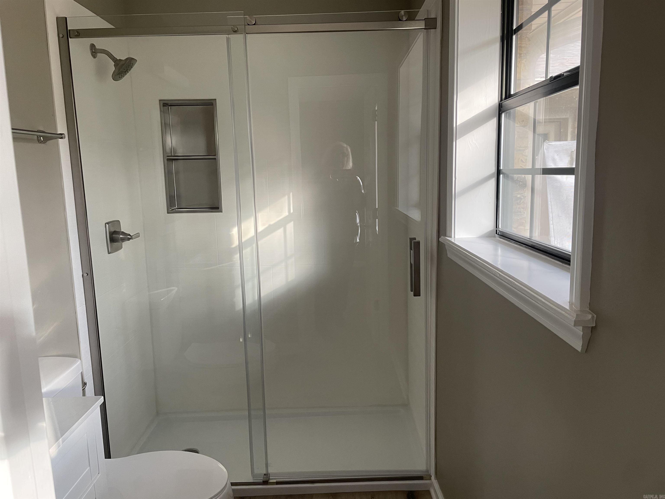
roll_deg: +2.0
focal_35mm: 26
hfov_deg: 67.3
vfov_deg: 53.1
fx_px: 499
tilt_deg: -8.0
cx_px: 332
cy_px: 250
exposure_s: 1/87
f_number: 1.6
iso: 125
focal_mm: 4.2
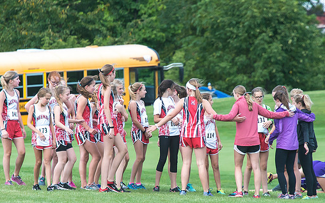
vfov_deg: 1.5
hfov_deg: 2.4
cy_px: 139
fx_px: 7665
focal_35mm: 865
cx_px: 168
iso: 800
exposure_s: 1/1000
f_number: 8
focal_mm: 400
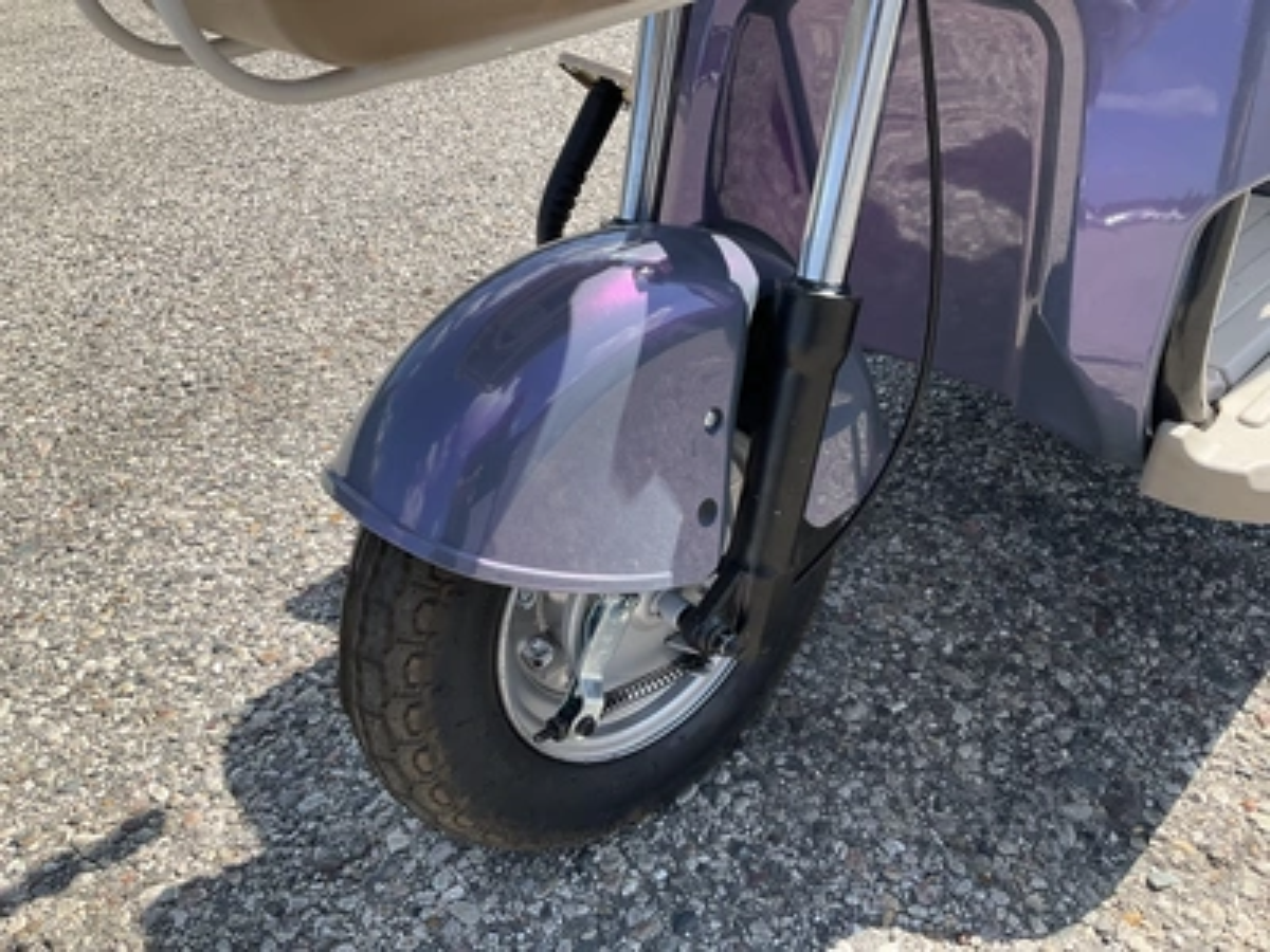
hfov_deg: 61.7
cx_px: 635
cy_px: 476
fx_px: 1064
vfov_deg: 48.2
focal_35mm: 29
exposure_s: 1/1035
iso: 25
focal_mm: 3
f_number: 1.8
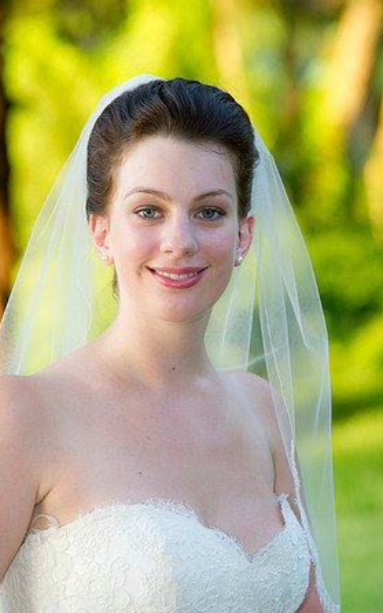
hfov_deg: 6.4
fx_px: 3427
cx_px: 200
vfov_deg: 10.2
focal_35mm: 205
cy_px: 307
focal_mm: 200
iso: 400
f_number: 5.6
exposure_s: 1/125
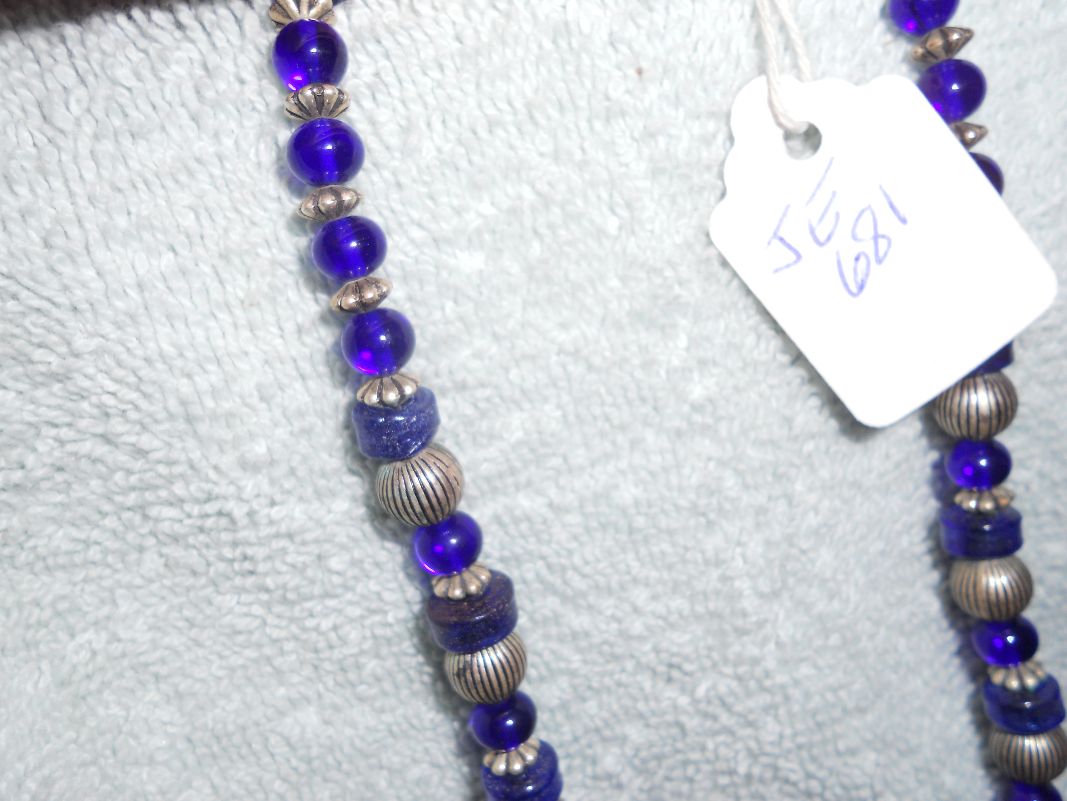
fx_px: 986
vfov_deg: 44.2
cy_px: 400
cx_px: 534
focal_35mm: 32
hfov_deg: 56.8
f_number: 8.8
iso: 80
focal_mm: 5.8
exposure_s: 1/25
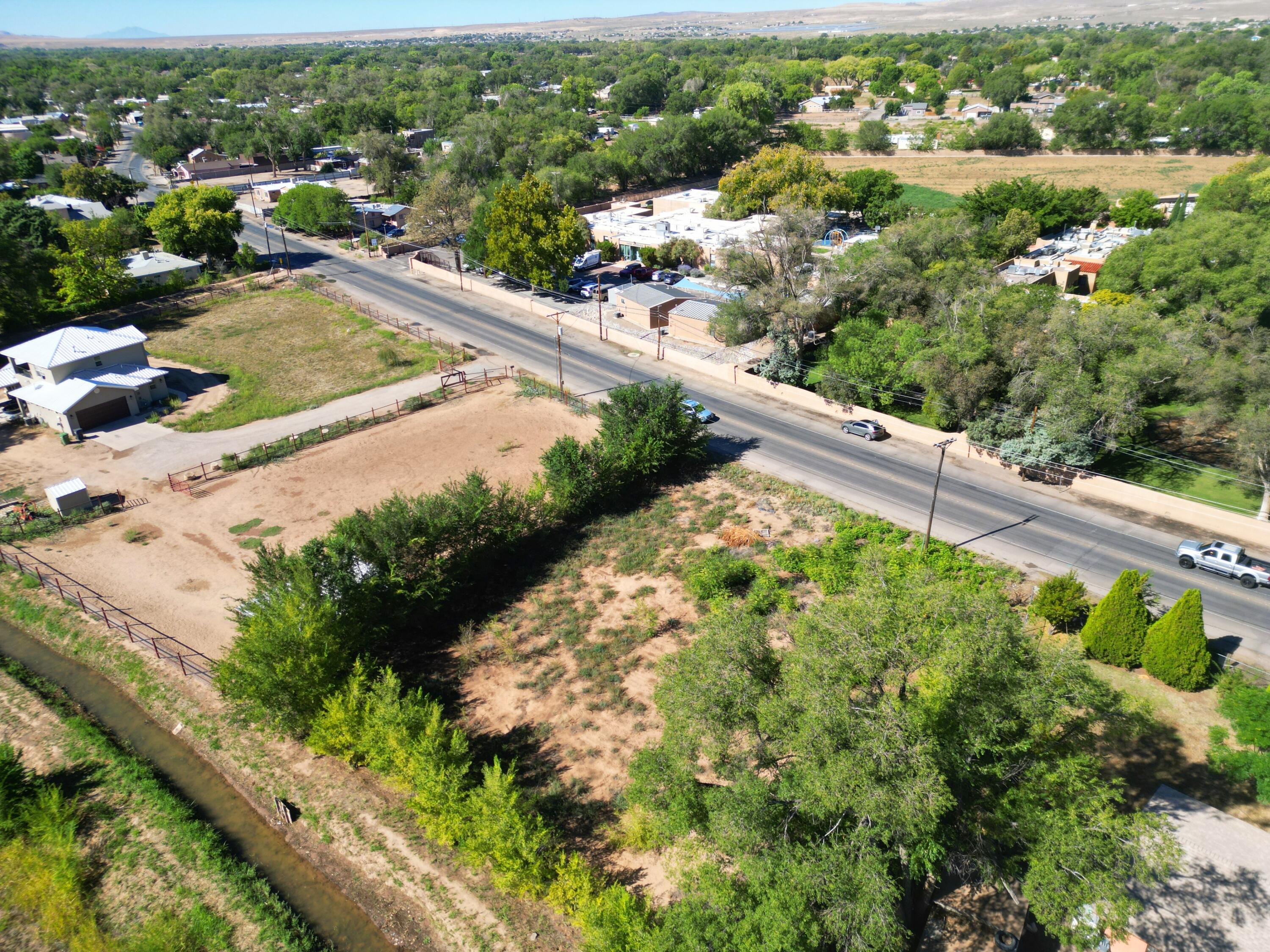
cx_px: 635
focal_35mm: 24
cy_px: 476
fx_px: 881
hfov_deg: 71.6
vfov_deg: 56.8
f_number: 1.7
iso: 120
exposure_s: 1/2000
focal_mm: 6.72
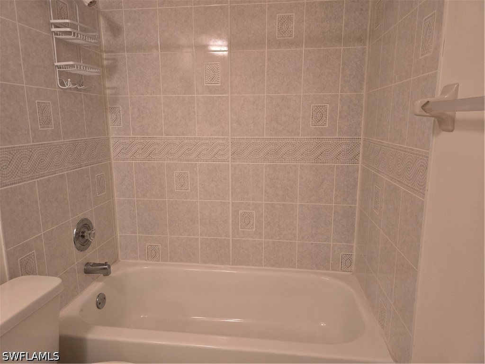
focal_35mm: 23
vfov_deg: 58.9
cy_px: 182
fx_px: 322
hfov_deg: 73.9
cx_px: 242
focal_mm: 6.3
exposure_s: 1/120
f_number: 1.7
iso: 800
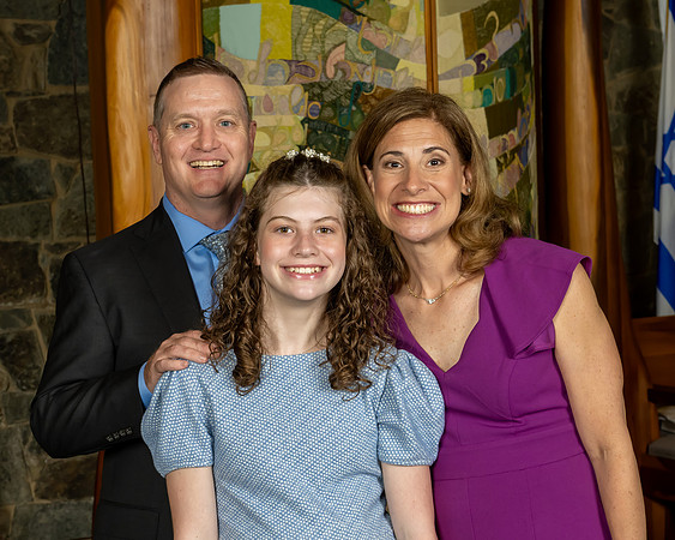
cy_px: 268
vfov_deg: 16.9
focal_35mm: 91
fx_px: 1817
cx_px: 263
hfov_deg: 21.0
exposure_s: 1/200
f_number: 8
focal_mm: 52
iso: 640
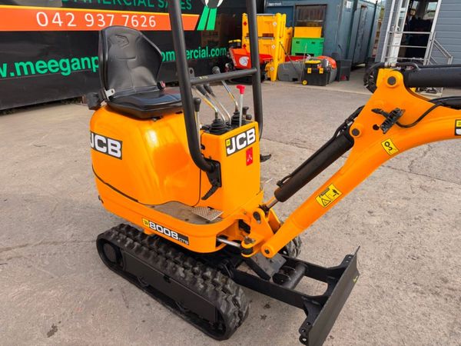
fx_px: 320
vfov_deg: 56.8
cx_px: 230
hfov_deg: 71.6
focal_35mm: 24
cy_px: 173
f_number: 1.78
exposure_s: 1/1949
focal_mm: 6.76
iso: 80
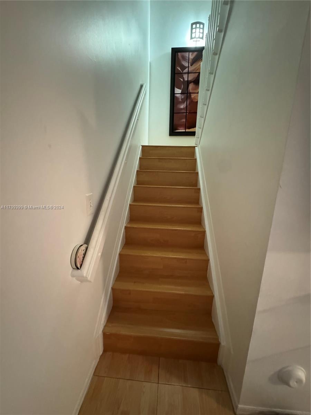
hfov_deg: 85.7
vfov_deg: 102.1
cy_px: 208
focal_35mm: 14
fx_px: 168
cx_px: 156
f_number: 2.2
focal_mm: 2.22
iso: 1250
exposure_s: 1/40
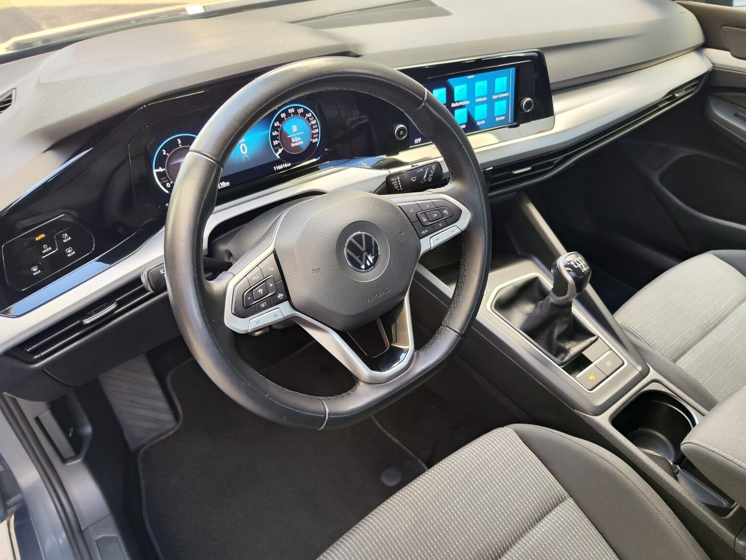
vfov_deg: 56.8
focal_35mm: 24
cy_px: 283
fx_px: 517
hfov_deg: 71.6
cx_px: 375
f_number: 1.69
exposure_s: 1/100
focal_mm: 7.01
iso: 288
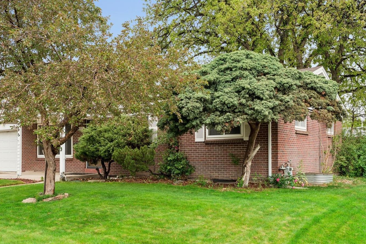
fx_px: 386
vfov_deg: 35.0
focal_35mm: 38
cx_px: 168
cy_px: 134
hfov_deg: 50.6
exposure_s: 1/160
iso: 400
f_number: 9
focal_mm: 32
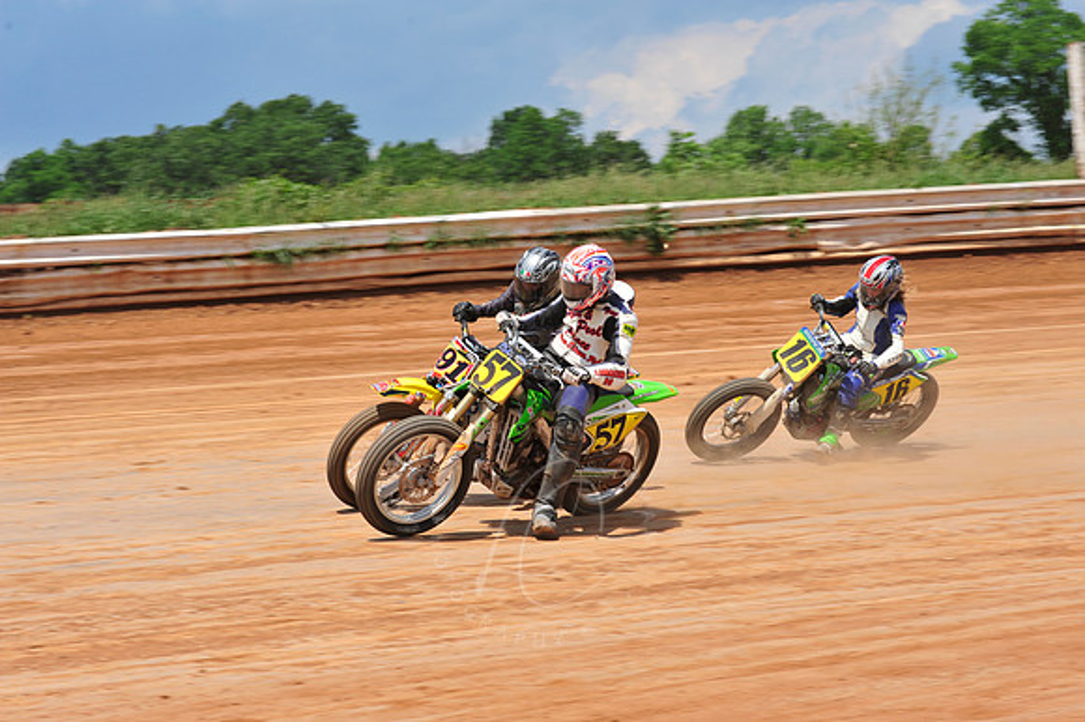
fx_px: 2771
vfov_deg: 14.8
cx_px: 542
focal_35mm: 92
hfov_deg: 22.2
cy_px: 361
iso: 200
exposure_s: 1/400
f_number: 10
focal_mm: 92
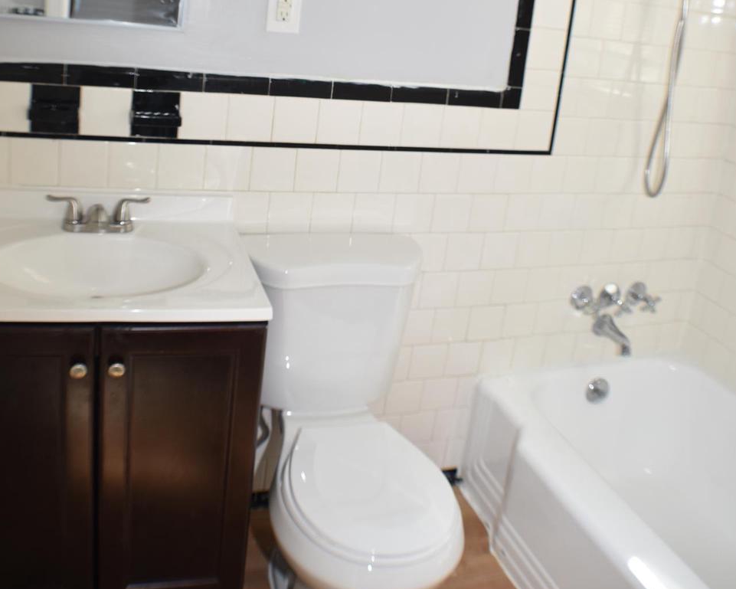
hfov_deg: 41.1
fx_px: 980
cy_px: 97
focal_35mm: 45
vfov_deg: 32.3
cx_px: 355
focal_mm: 20
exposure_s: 1/60
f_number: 4
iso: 200
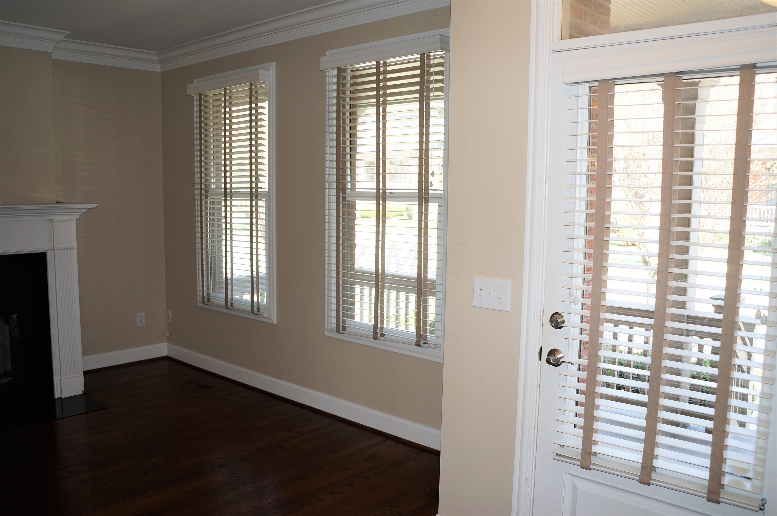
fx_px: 647
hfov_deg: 62.0
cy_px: 258
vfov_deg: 43.5
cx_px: 388
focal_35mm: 30
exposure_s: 1/60
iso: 200
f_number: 4
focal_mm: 20
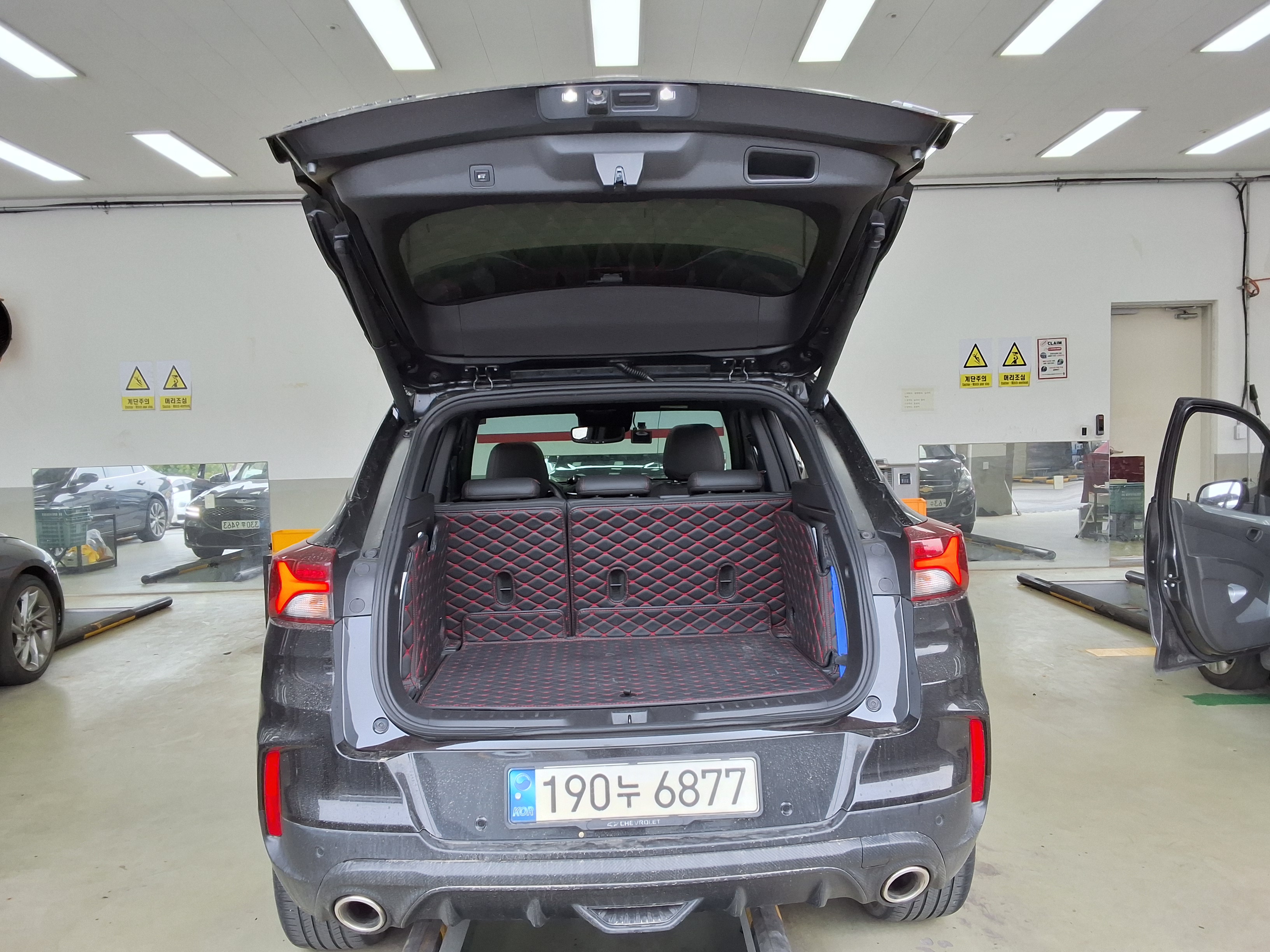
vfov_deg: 49.7
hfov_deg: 63.4
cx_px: 635
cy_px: 476
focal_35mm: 28
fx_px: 1027
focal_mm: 2.91
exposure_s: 1/207
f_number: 1.9
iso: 32
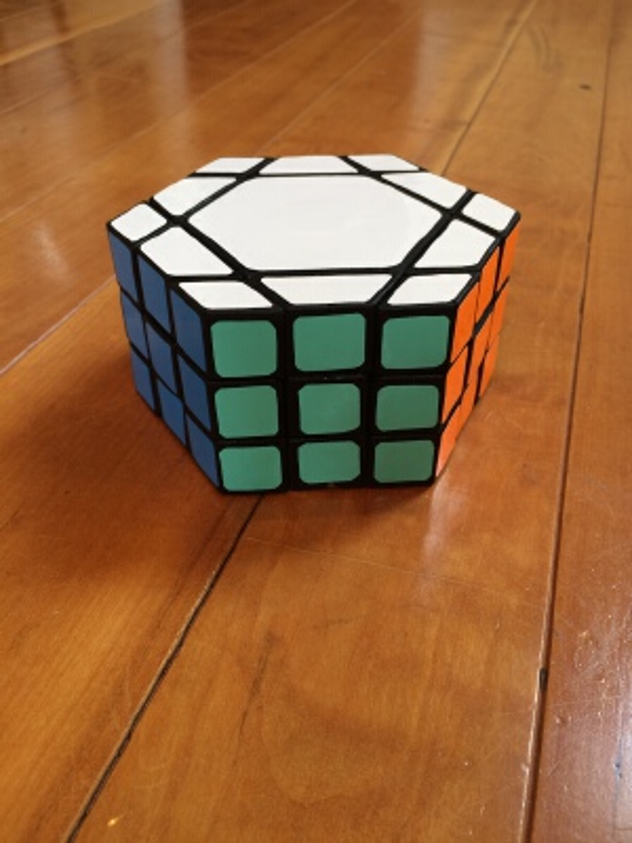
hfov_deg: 48.2
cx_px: 316
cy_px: 422
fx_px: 706
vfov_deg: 61.7
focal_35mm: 29
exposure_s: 1/30
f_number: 2.2
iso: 40
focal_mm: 4.15
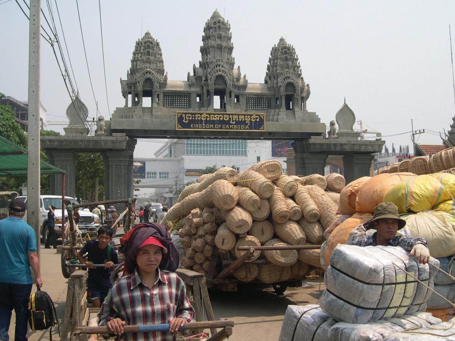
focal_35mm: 41
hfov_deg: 45.8
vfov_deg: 35.1
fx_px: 539
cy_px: 166
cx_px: 234
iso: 100
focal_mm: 8
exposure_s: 1/217
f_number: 7.6
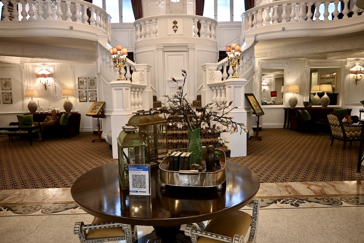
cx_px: 182
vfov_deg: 53.1
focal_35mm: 24
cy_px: 122
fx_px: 243
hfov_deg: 73.7
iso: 3200
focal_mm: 16
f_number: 3.5
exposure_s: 1/100
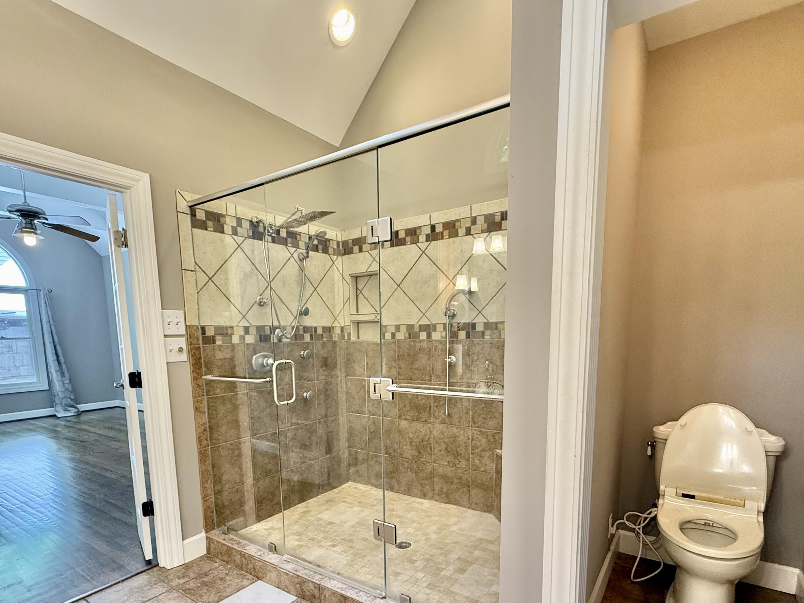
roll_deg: +1.2
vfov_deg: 67.0
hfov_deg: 84.7
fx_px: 441
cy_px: 396
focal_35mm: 19
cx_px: 398
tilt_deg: -7.2
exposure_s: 1/60
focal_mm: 2.22
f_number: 2.2
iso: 250
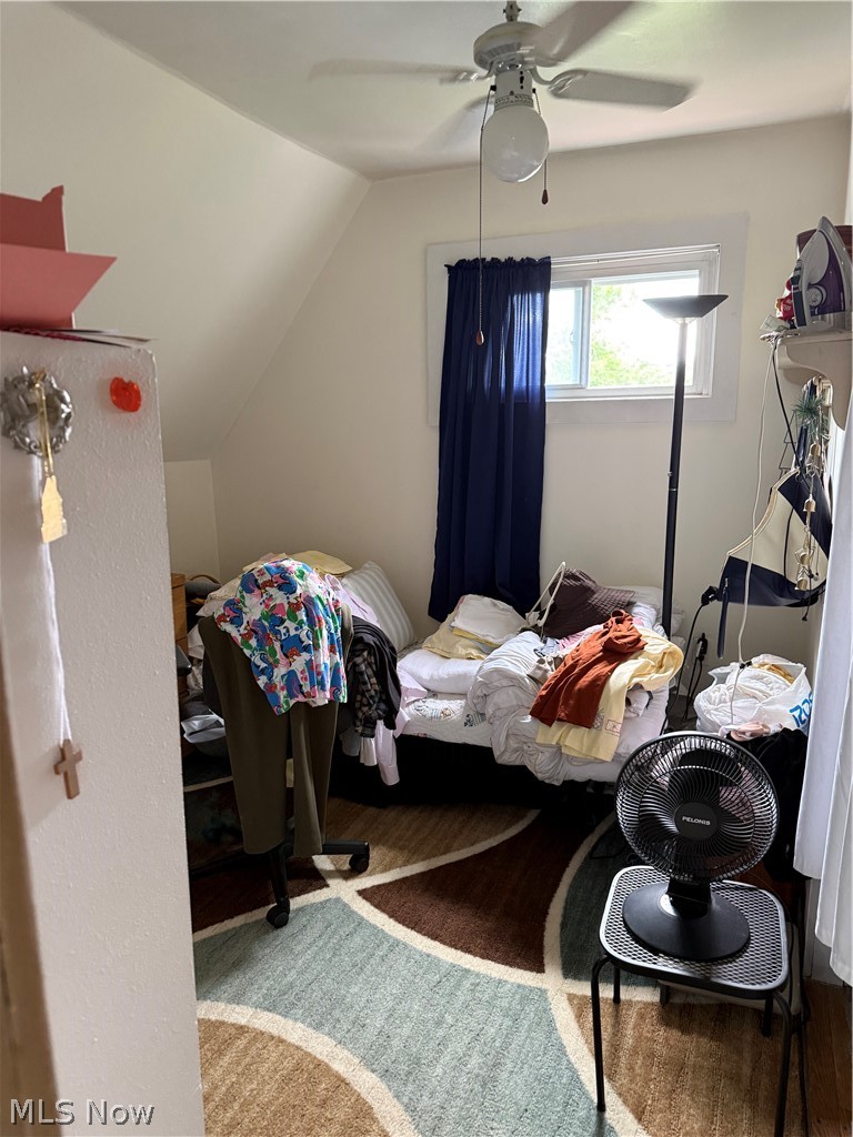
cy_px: 568
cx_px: 426
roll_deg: -0.1
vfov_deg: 71.6
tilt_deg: -10.5
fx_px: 789
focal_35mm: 24
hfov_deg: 56.8
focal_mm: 6.76
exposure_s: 1/60
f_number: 1.78
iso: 400
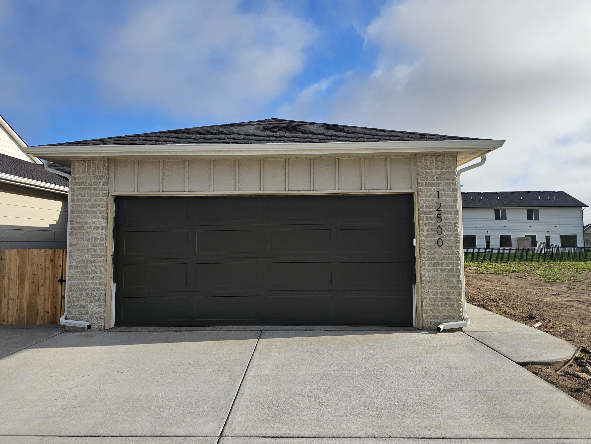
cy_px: 222
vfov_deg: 56.8
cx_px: 288
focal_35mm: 24
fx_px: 410
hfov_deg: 71.6
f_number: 1.7
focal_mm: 6.3
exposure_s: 1/876
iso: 10
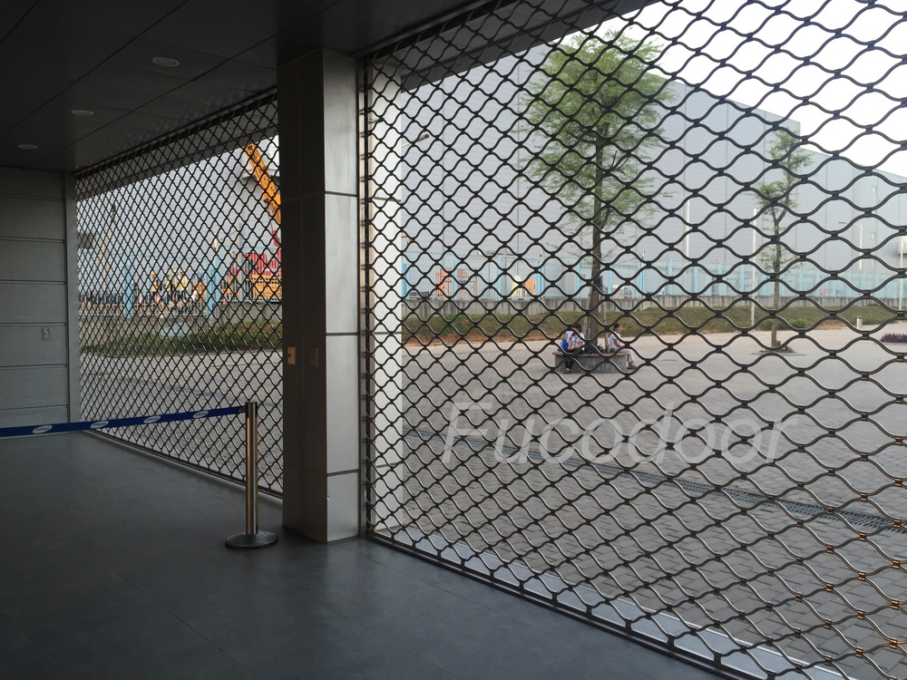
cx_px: 454
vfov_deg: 48.2
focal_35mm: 29
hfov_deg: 61.7
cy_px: 340
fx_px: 760
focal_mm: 4.15
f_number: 2.2
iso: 50
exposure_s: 1/120
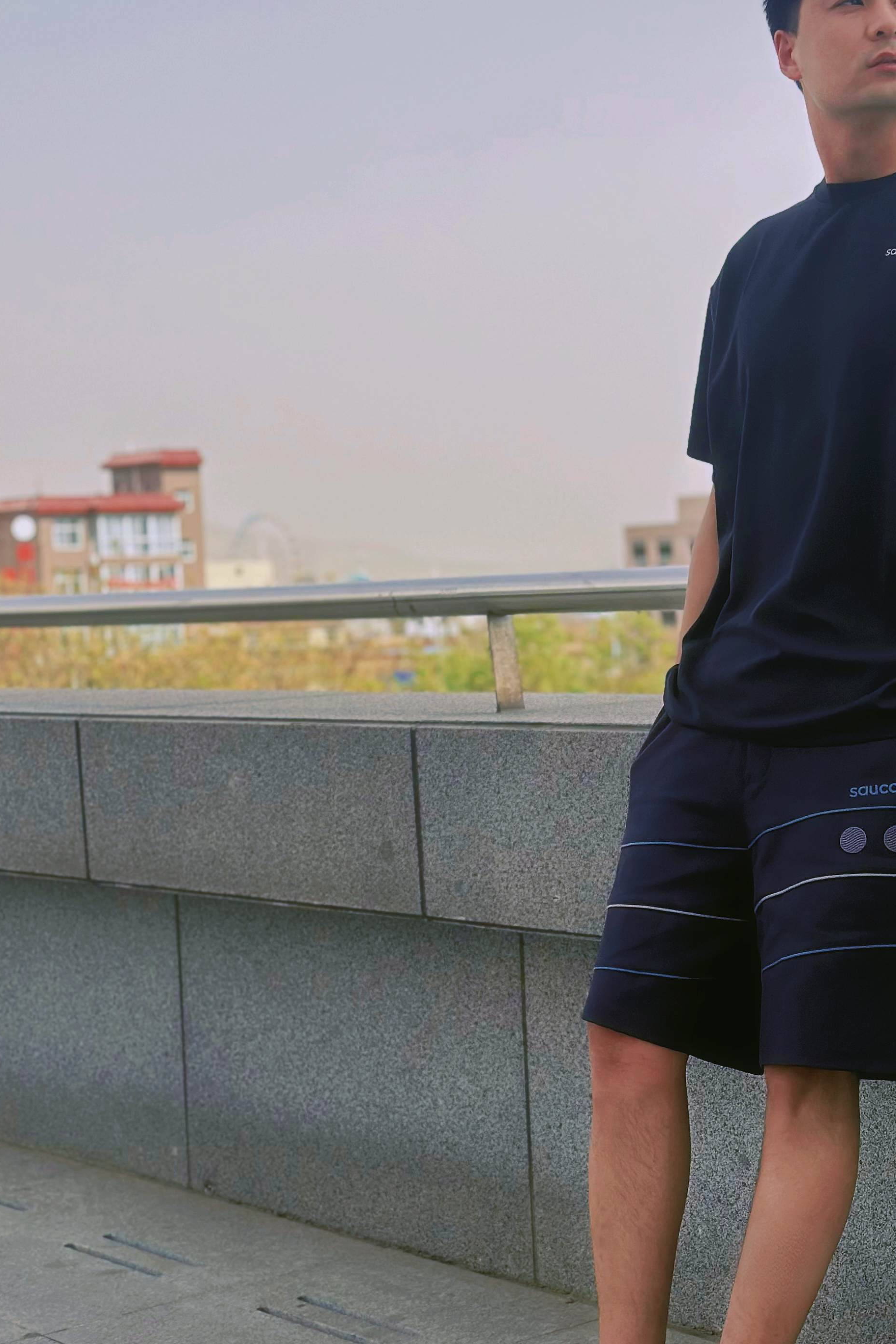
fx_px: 2688
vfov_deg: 28.1
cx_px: 716
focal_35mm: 72
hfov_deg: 18.7
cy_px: 661
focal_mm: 6.86
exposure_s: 1/4566
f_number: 1.78
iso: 80
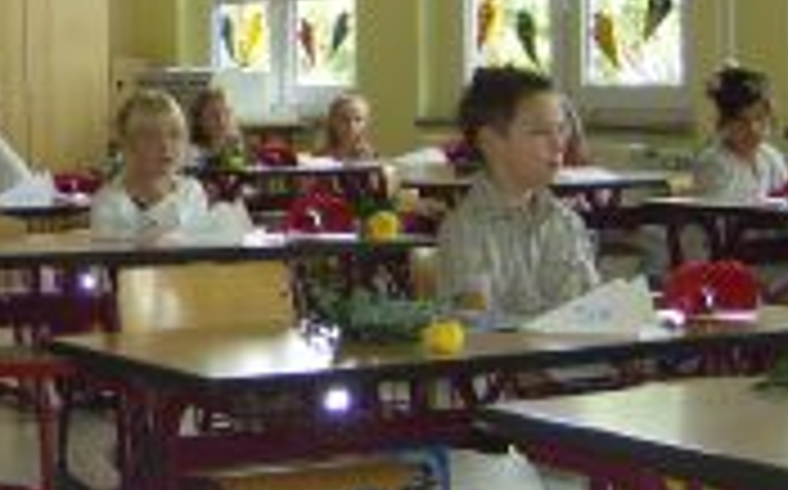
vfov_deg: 14.8
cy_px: 67
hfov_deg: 23.0
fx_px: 1867
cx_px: 18
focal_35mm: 87
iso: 200
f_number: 2.8
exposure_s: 1/60
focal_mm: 6
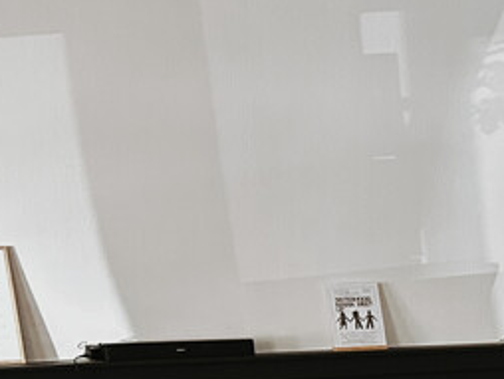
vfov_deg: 12.9
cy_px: 611
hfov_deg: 15.1
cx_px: 991
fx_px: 1559
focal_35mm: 107
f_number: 1.5
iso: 320
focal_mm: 5.7
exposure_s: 1/60
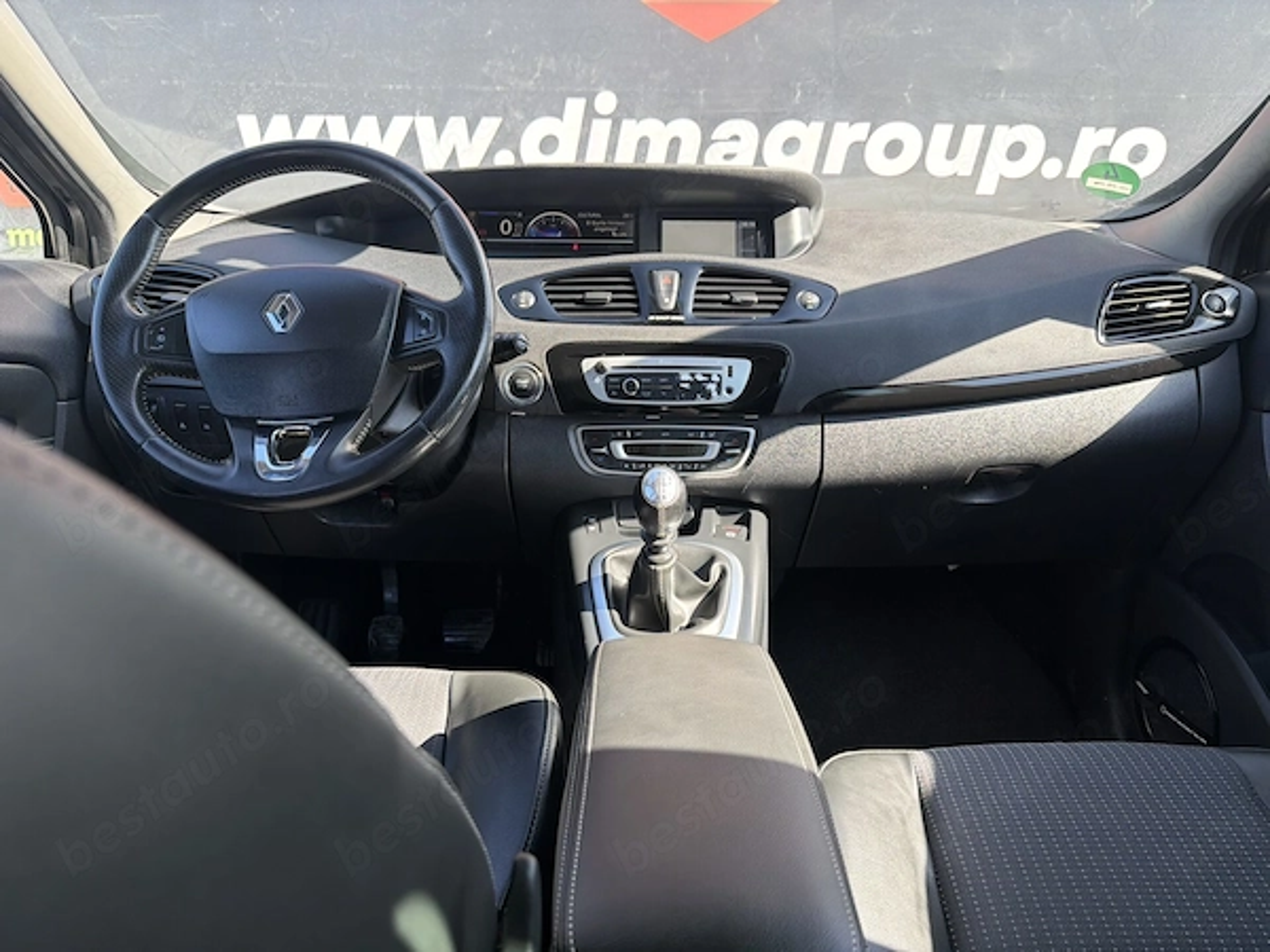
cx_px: 635
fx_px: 881
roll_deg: +0.2
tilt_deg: -14.8
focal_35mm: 24
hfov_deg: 71.6
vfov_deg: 56.8
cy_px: 476
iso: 80
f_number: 1.78
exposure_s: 1/248
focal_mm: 6.76
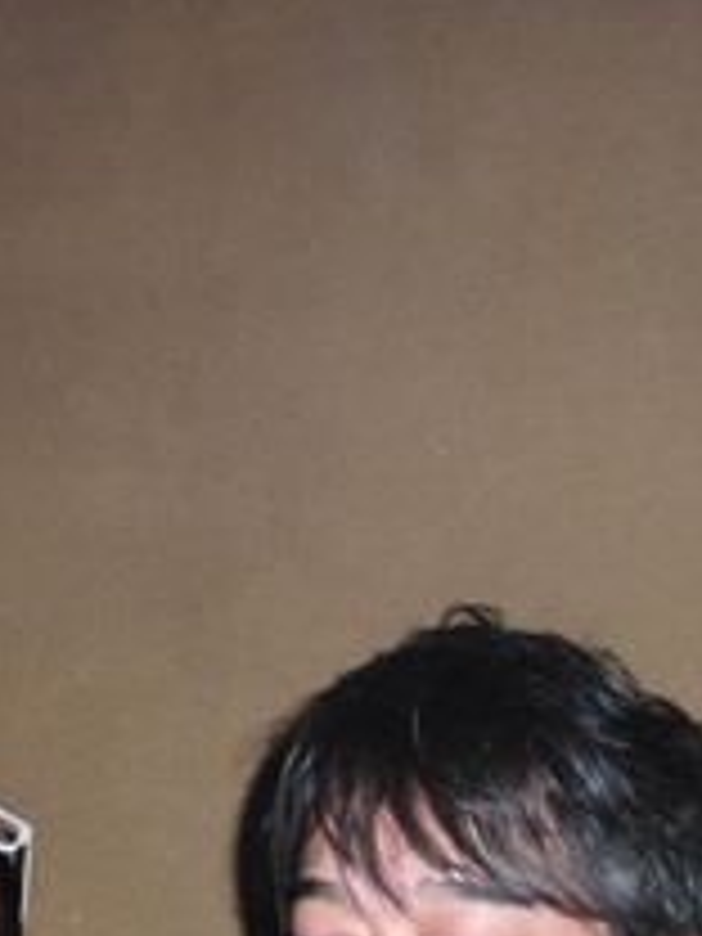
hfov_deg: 20.4
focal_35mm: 71
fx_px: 1920
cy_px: 626
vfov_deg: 27.2
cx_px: 94
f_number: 3.6
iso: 400
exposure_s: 1/15
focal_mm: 6.42
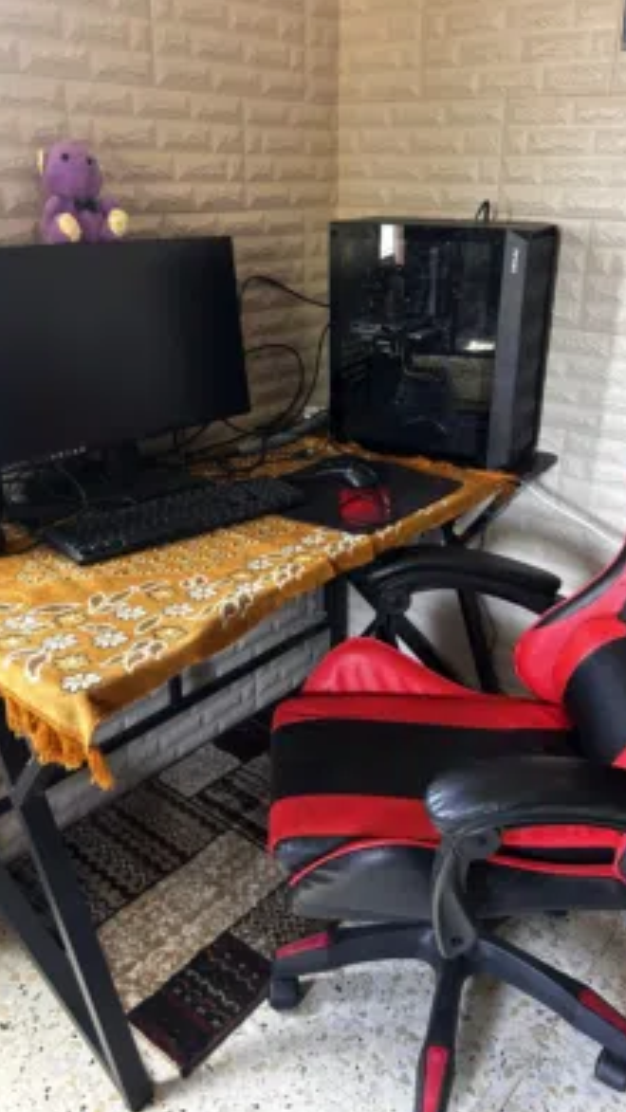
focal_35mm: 29
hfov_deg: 40.1
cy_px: 563
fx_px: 856
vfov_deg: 66.1
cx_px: 344
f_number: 1.5
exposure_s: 1/60
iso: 500
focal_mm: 5.7
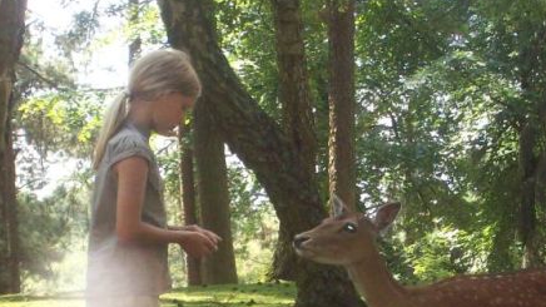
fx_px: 3126
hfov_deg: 9.9
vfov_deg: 5.6
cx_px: 458
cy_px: 307
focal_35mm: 216
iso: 200
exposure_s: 1/128
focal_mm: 18
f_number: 4.8
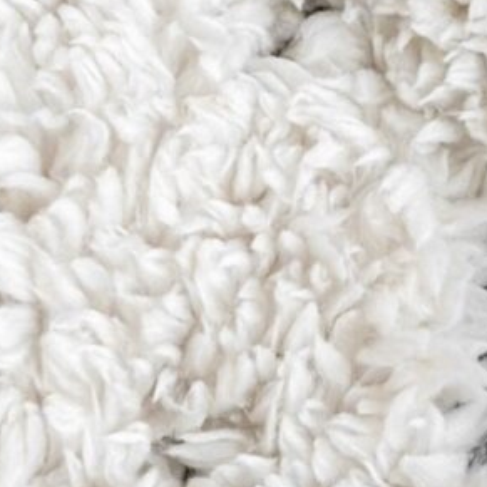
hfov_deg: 7.8
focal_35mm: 224
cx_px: 336
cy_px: -285
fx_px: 3565
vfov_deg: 7.6
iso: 80
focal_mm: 6.86
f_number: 1.8
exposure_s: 1/700
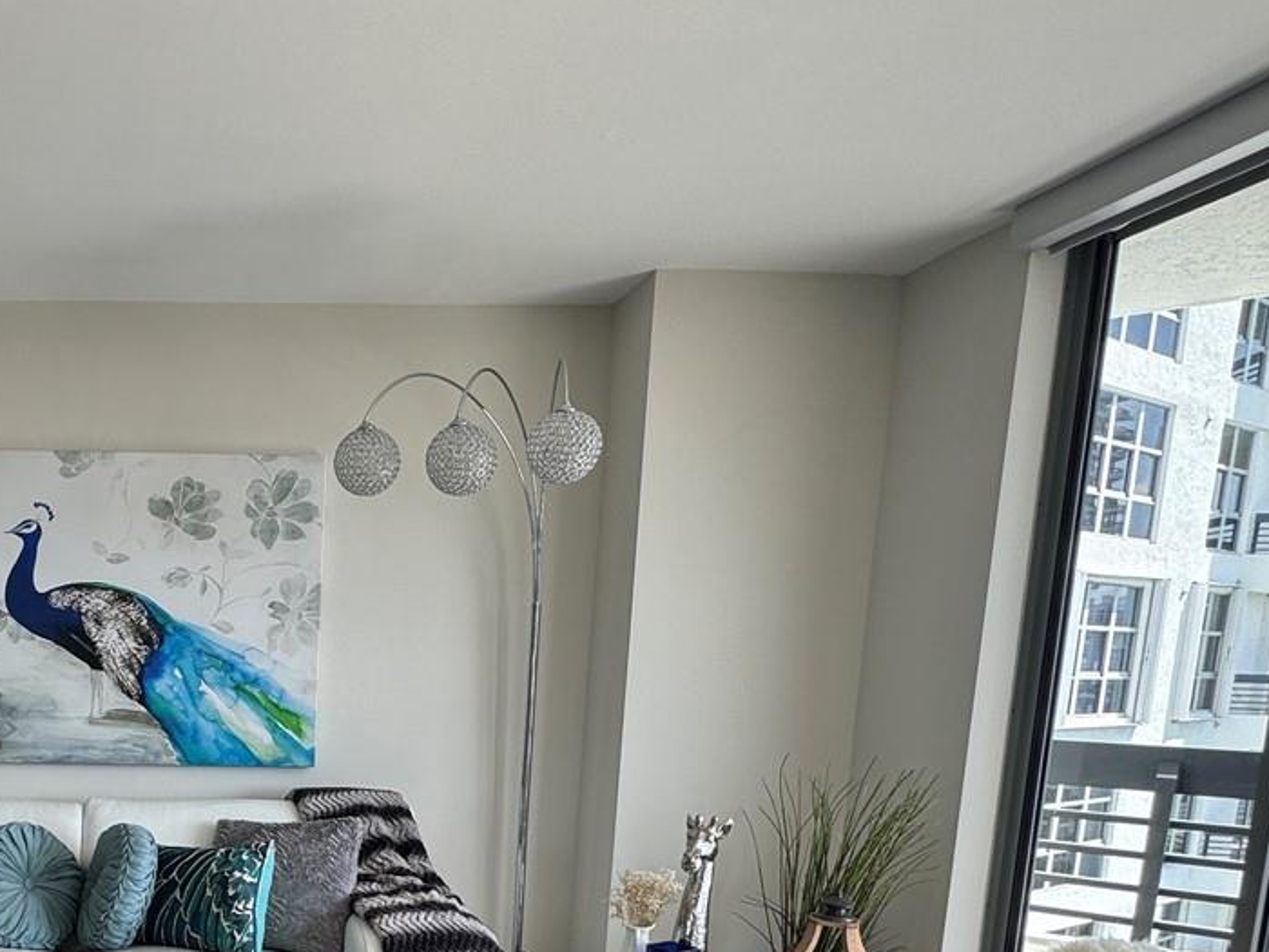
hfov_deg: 51.5
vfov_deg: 41.1
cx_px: 176
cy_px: 840
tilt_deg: -9.8
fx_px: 1173
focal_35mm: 32
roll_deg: -1.1
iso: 50
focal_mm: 2.22
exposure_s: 1/99
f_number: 2.2
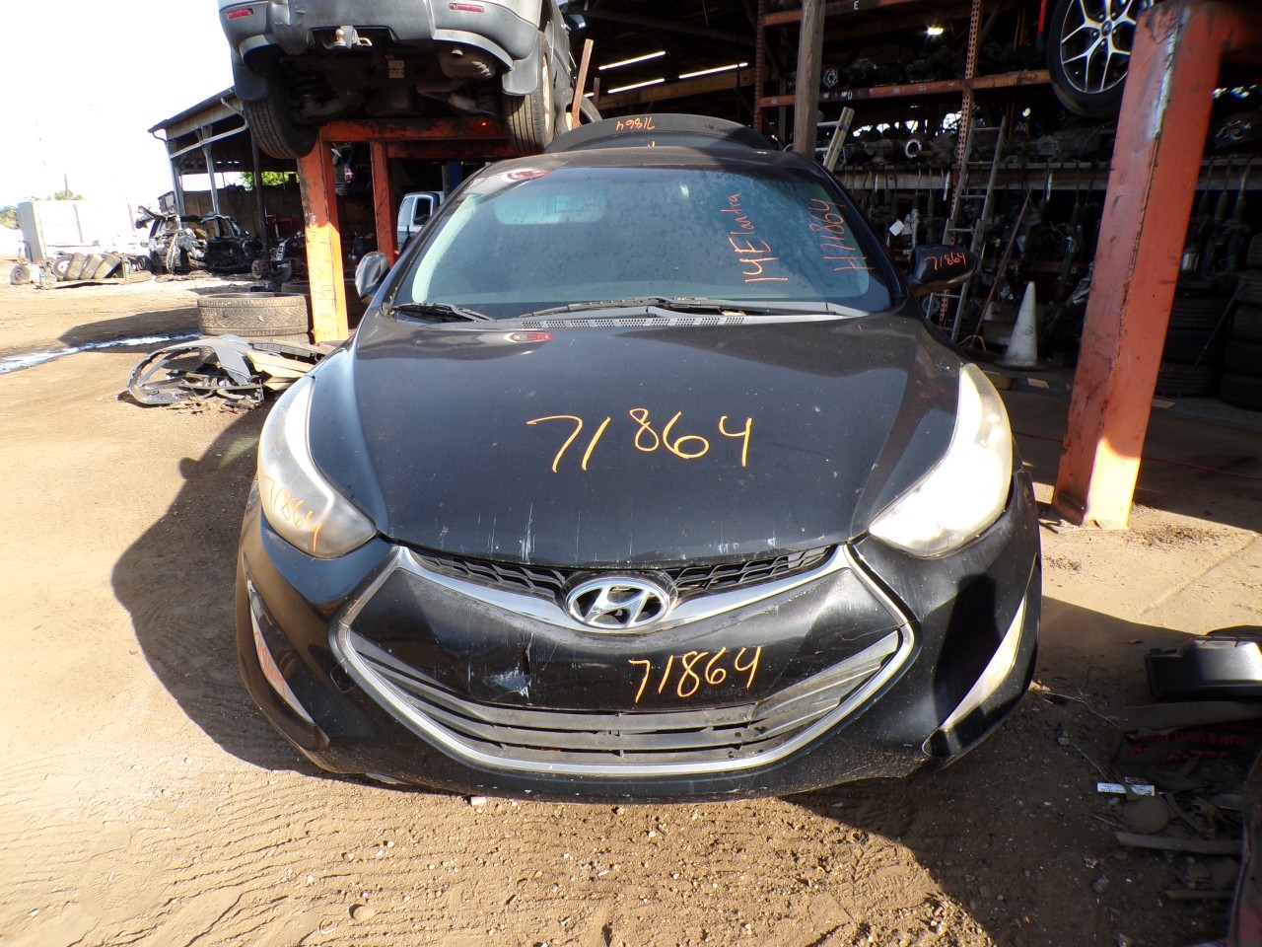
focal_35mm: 24
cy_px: 474
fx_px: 875
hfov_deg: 71.6
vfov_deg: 56.8
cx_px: 631
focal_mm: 4.3
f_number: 4.4
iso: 100
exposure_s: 1/160
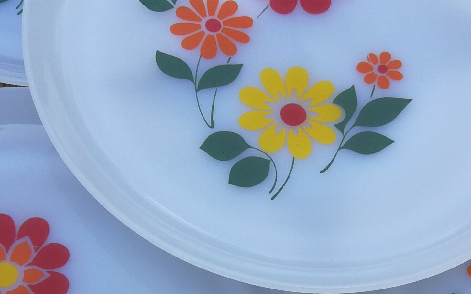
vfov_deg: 16.3
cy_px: 313
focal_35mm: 78
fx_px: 1001
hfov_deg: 26.4
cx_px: 300
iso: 50
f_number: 2.2
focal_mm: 3.95
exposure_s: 1/279
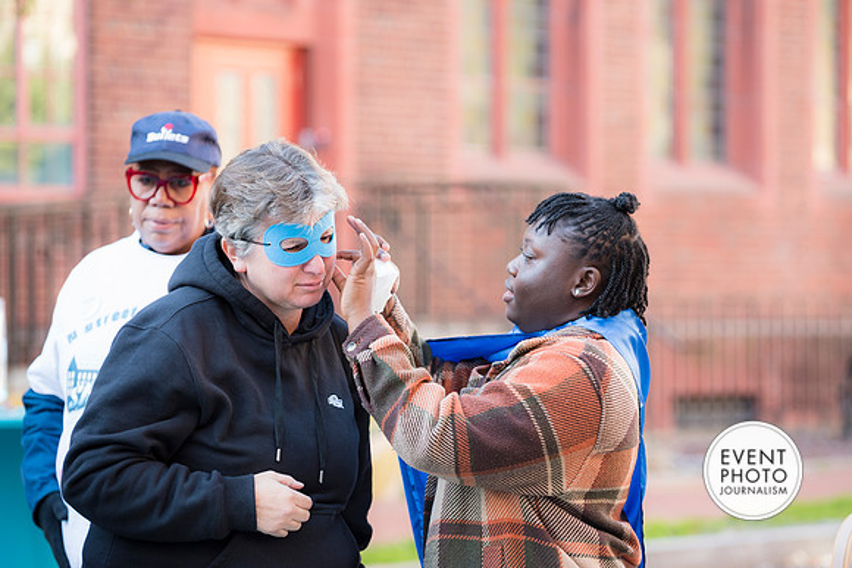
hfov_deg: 15.2
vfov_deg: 10.2
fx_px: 3196
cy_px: 284
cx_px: 426
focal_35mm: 135
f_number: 4
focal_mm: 135
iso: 720
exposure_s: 1/200
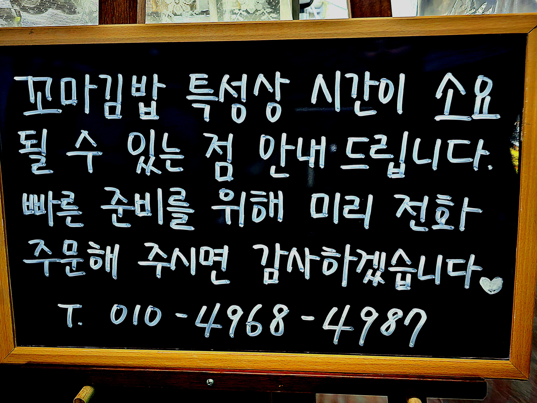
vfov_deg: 58.9
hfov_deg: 73.9
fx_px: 357
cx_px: 268
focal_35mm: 23
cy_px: 202
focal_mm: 6.3
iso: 1250
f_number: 1.7
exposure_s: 1/15
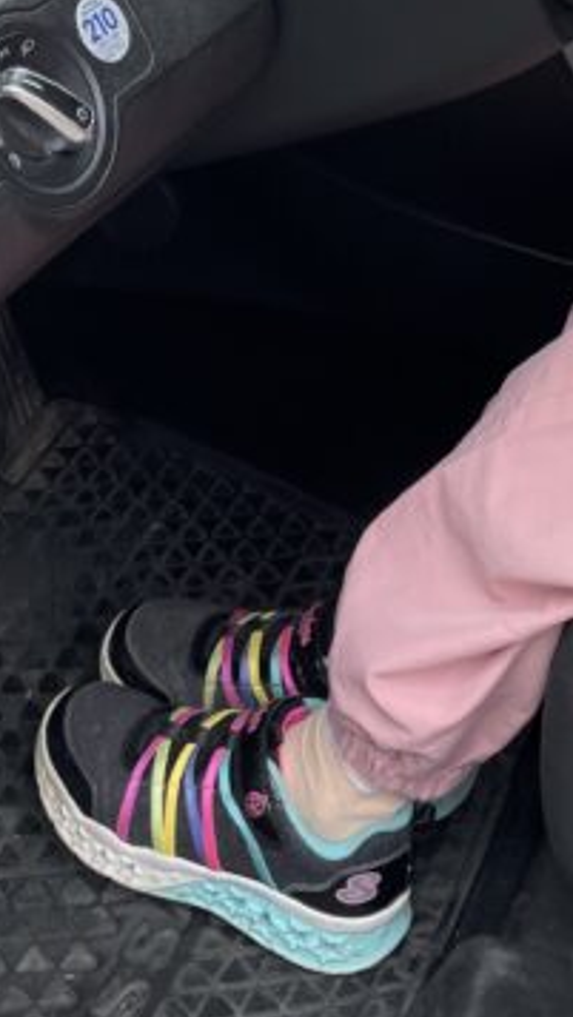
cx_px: 599
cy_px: -31
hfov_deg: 17.7
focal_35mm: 66
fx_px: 1781
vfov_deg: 29.5
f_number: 1.6
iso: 32
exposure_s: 1/622
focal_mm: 4.2
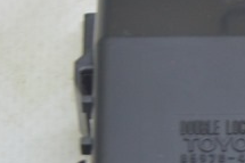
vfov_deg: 3.5
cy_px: 84
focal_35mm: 392
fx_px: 2668
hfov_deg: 5.2
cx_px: 262
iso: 400
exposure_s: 1/20
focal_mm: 55
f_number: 5.6
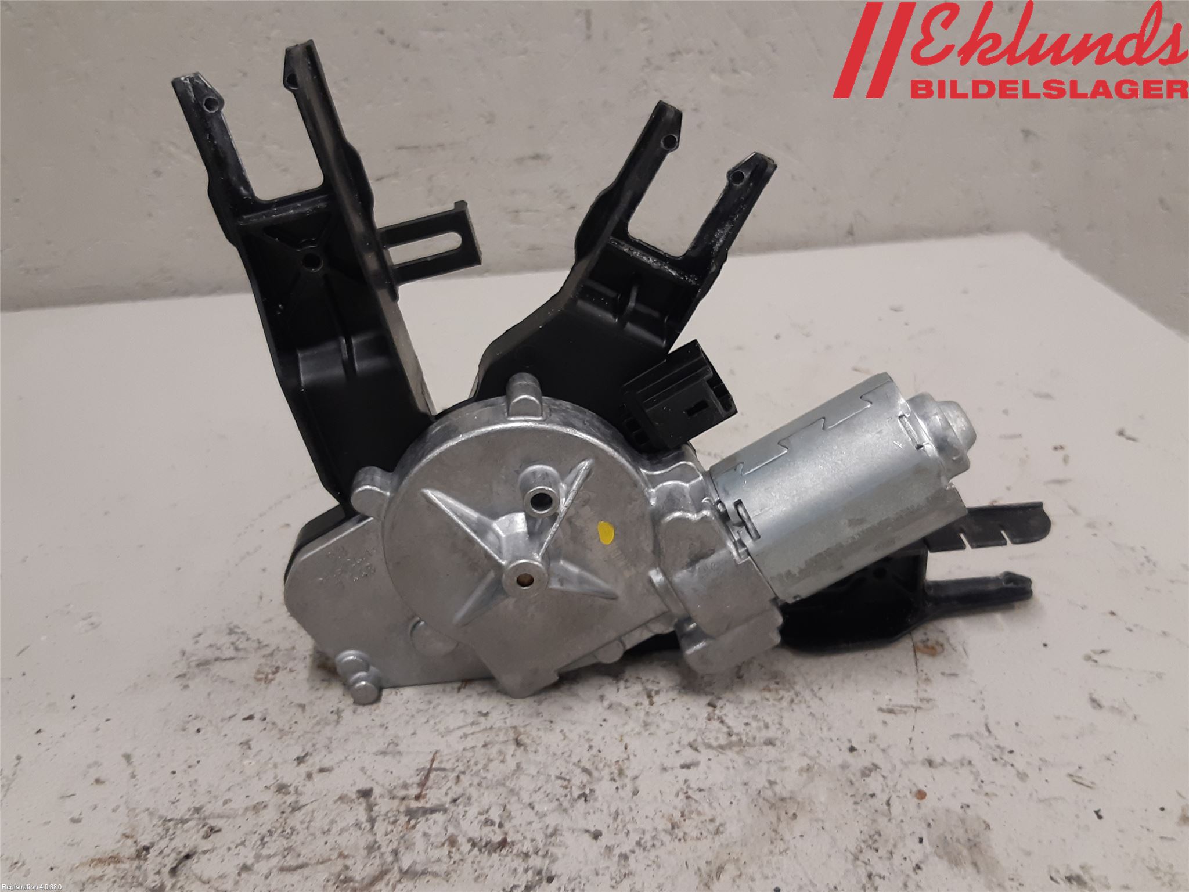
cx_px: 594
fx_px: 893
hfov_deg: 67.3
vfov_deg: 53.1
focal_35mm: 26
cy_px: 446
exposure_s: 1/50
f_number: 1.7
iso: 125
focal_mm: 3.93
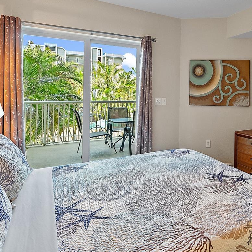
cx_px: 234
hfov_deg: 49.9
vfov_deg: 56.6
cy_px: 93
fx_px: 231
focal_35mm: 28
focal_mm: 16
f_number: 4
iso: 1600
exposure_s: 1/100
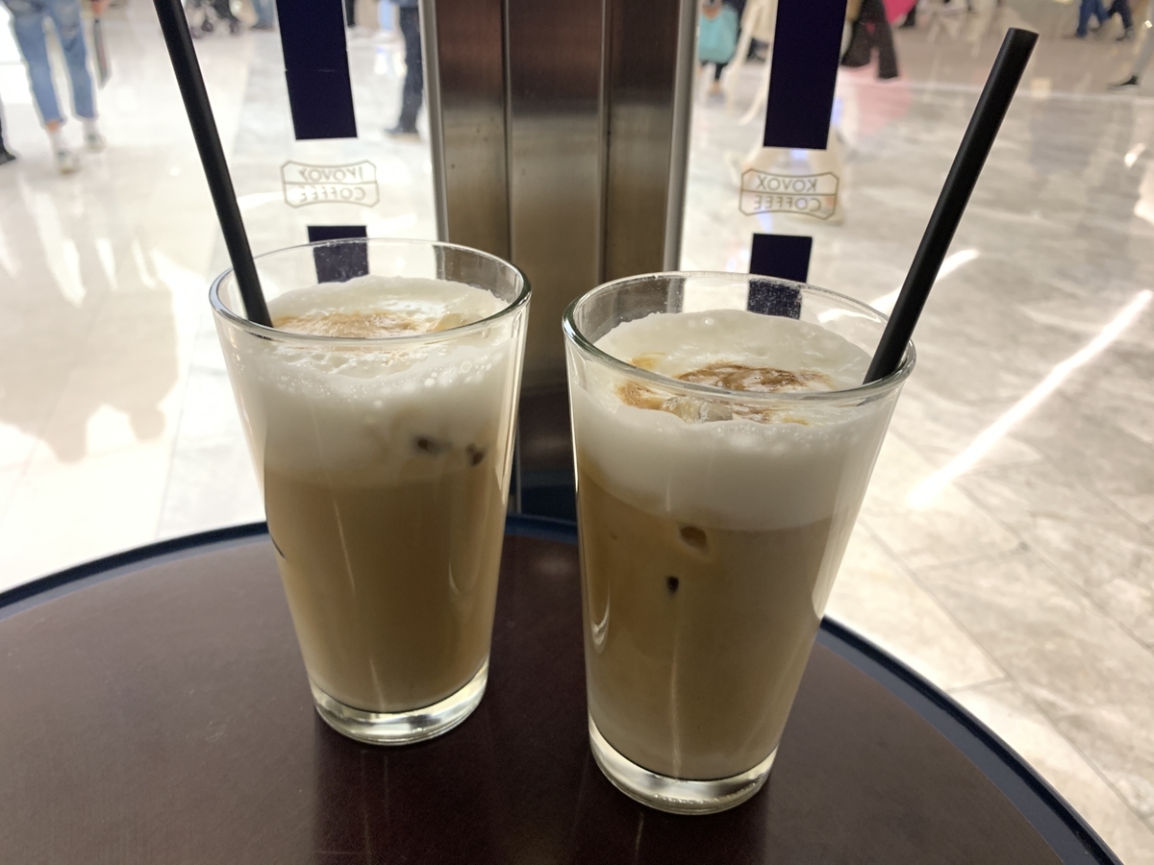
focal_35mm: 26
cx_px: 577
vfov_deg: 53.1
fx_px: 867
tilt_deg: -30.3
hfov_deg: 67.3
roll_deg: -1.6
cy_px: 432
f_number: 1.8
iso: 200
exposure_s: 1/60
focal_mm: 4.25
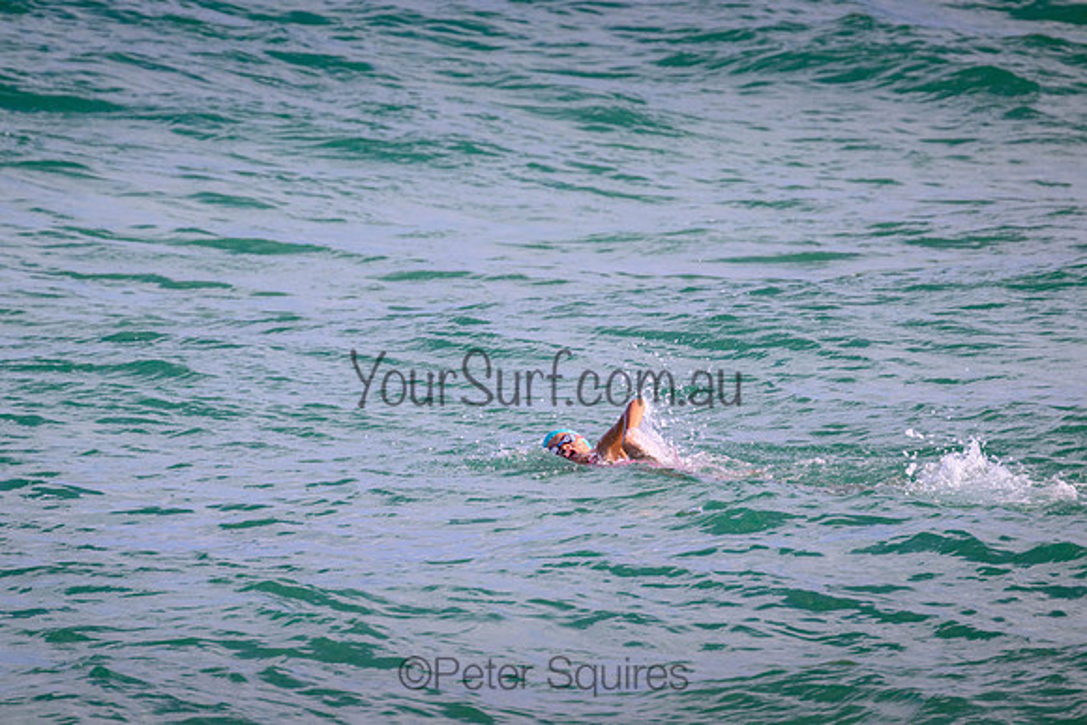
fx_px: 24160
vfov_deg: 1.7
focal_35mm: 800
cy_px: 362
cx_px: 544
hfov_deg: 2.6
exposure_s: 1/2000
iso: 1250
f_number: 11
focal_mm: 800
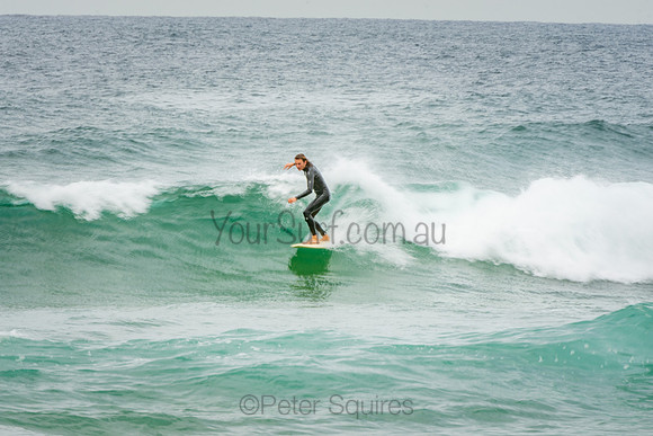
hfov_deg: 3.5
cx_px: 326
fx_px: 10613
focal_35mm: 585
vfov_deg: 2.4
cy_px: 218
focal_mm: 390
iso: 100
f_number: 22
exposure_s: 1/40
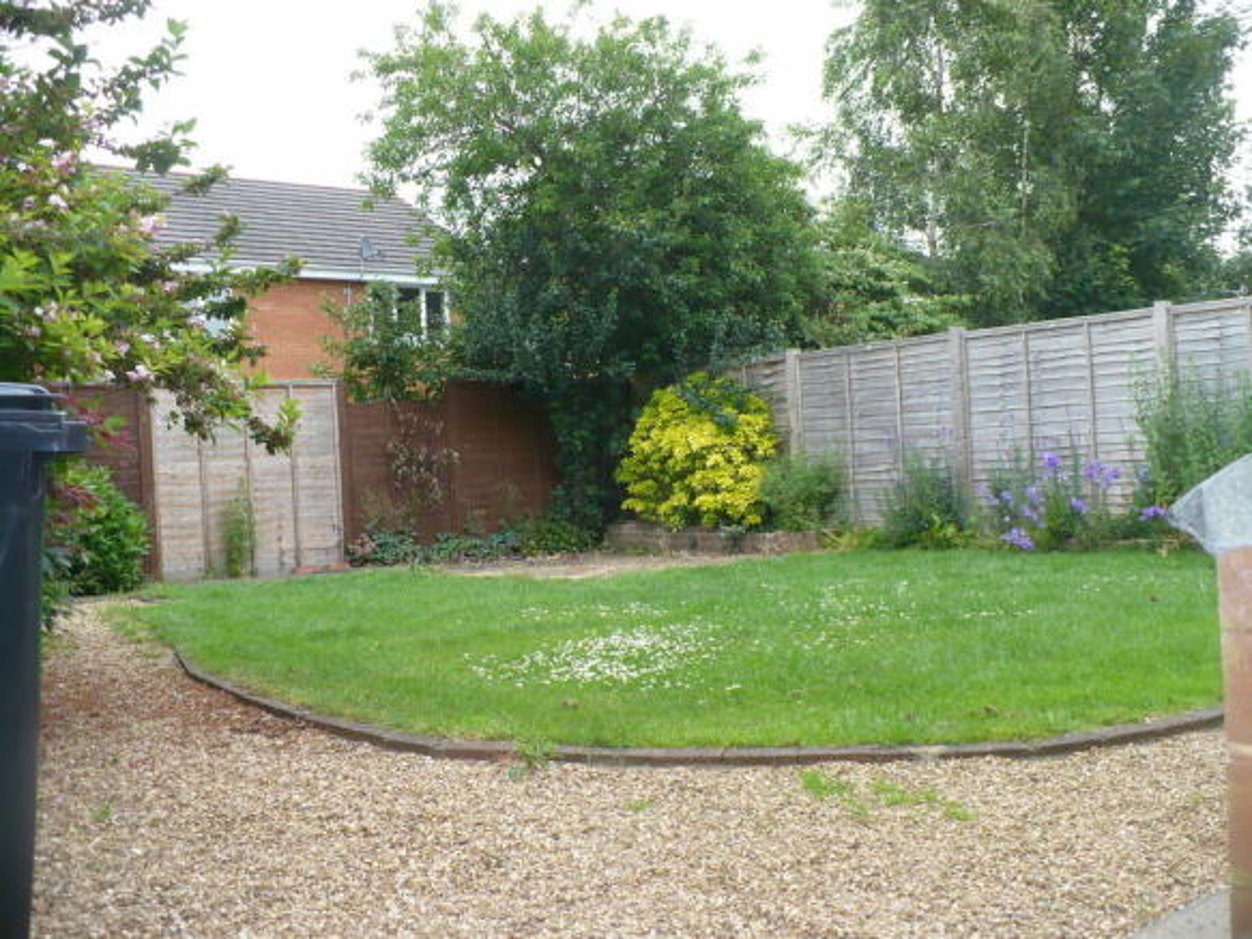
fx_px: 1338
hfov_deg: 50.1
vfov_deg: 38.7
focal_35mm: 37
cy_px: 470
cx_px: 626
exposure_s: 1/500
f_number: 2.8
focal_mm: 6.1
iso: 200
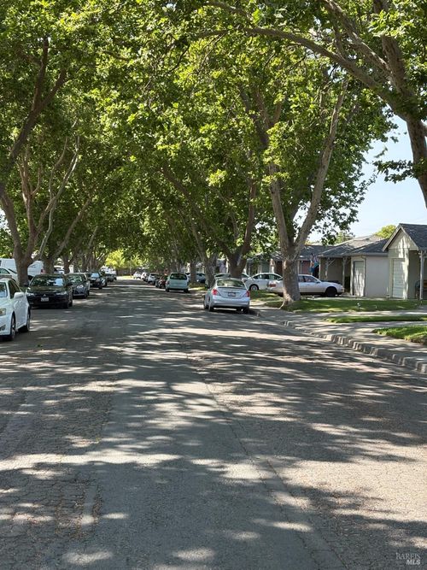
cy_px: 285
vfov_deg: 36.8
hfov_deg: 28.0
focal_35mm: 52
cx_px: 214
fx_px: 856
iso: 50
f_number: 1.6
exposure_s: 1/732
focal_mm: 5.96
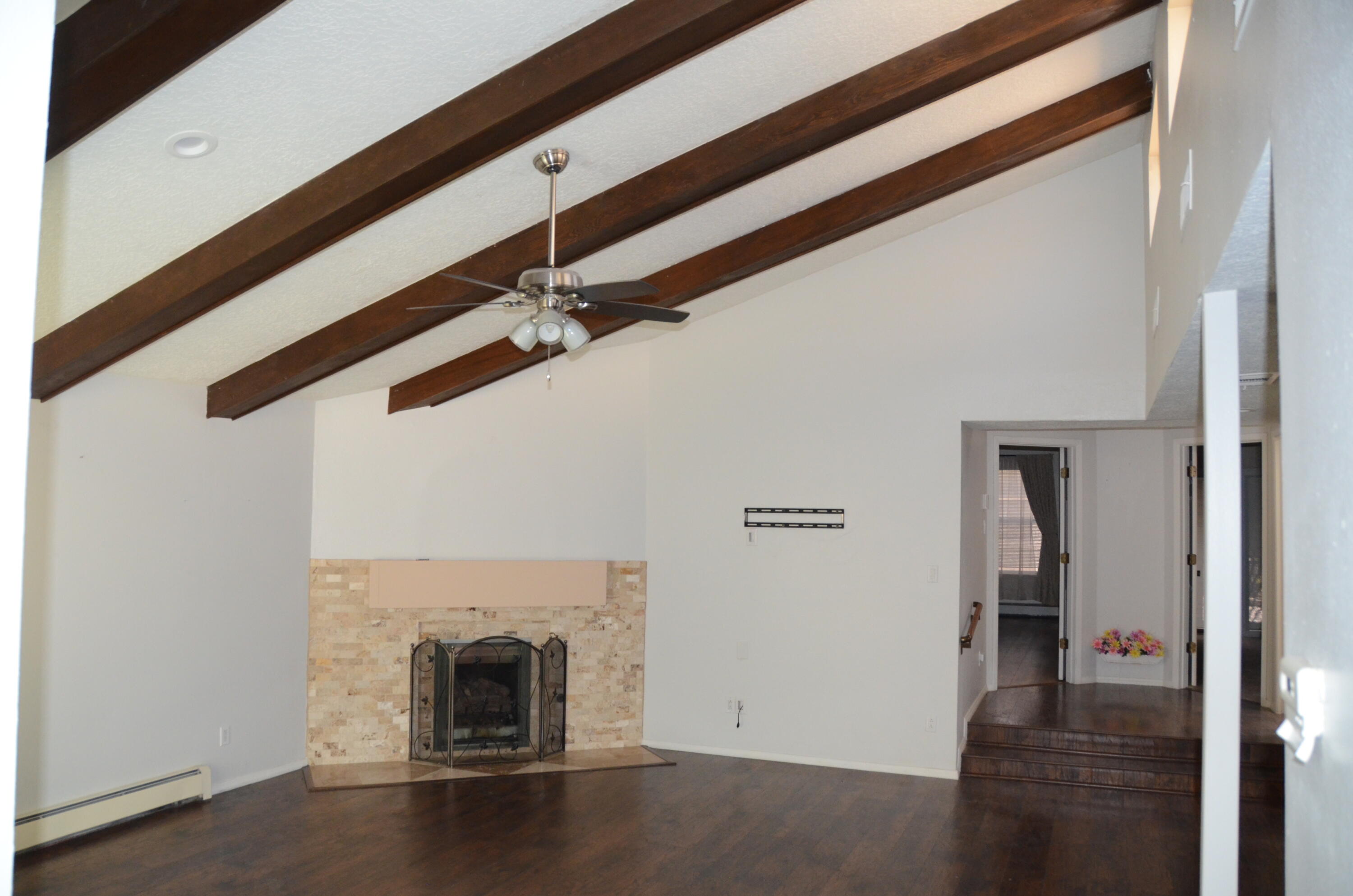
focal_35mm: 27
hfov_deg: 67.5
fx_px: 1013
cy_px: 448
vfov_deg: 47.7
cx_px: 676
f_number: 3.5
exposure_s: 1/320
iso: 1600
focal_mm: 18
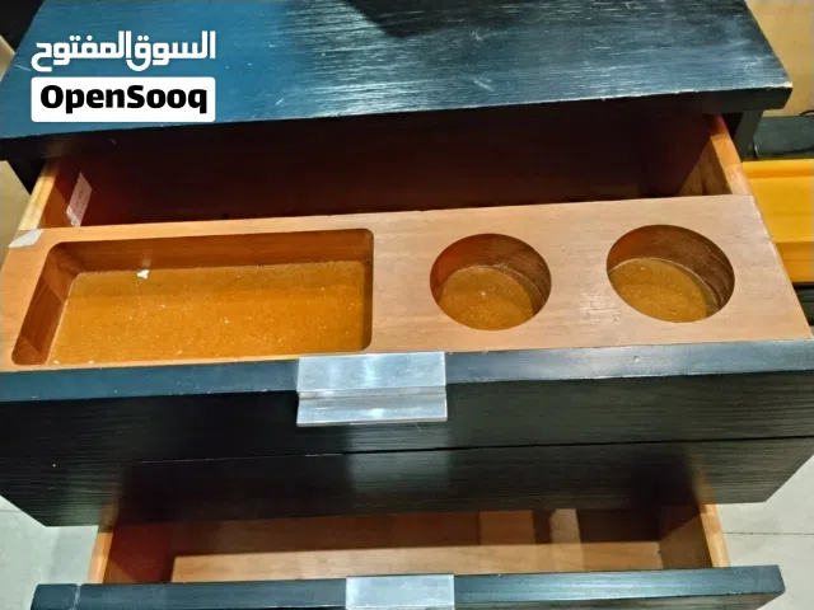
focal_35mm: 29
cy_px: 305
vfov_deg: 48.2
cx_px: 407
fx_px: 682
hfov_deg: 61.7
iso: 1600
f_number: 1.8
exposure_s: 1/20
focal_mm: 4.22
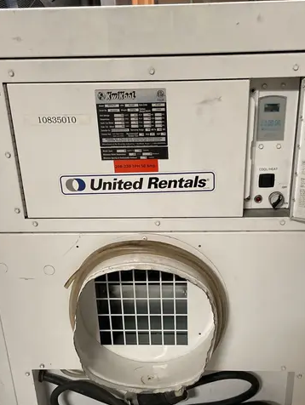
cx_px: 174
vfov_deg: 46.5
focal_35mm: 40
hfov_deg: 36.0
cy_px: 245
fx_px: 469
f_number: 1.6
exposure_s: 1/40
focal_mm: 4.2
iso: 320
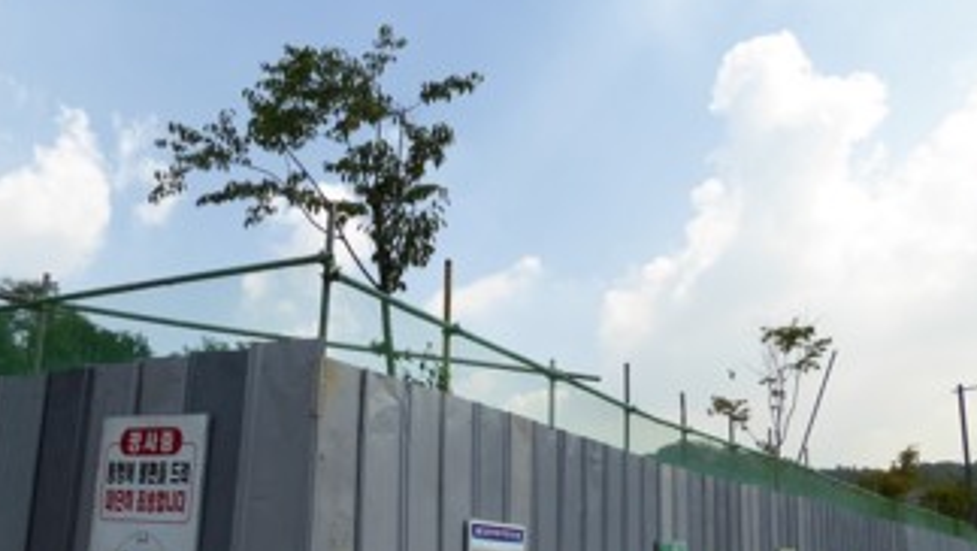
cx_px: 426
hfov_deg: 52.6
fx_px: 985
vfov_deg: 30.6
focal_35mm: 38
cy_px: 427
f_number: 3.3
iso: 100
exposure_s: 1/1000
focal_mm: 4.3
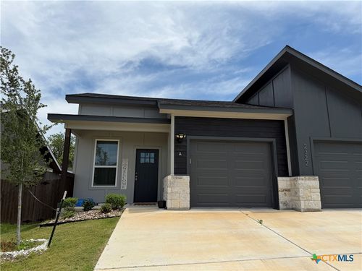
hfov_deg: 71.6
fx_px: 251
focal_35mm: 24
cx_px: 181
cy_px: 136
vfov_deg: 56.8
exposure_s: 1/6711
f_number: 1.78
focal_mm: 6.76
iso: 80
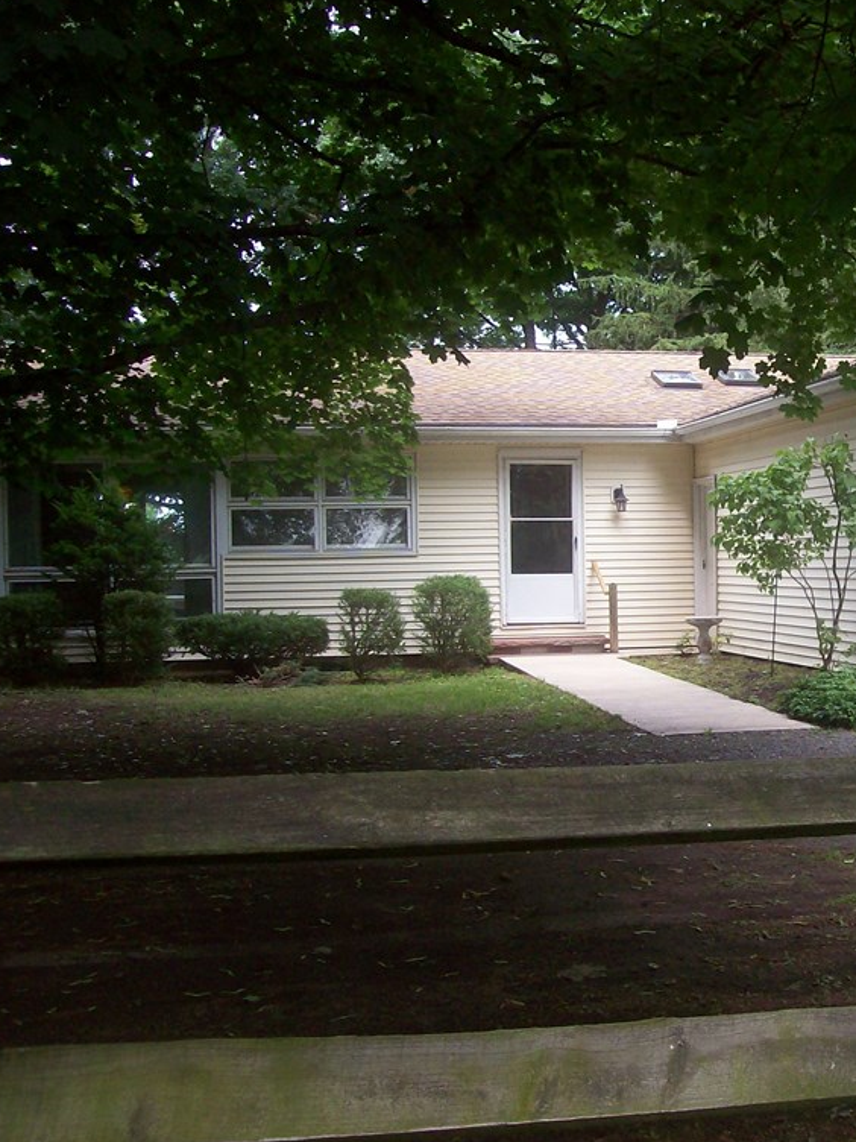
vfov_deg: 38.9
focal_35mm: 49
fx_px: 1616
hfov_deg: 28.9
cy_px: 563
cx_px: 704
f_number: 2.7
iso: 80
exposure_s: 1/223
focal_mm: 6
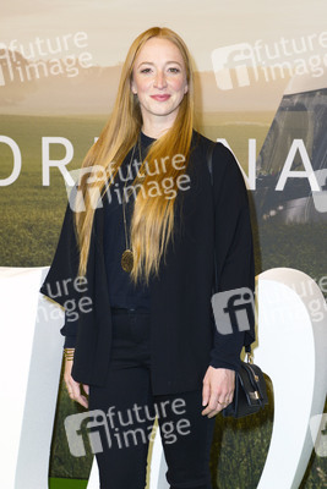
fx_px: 953
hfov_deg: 19.5
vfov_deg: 28.8
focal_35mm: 70
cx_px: 164
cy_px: 244
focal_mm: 70
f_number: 6.3
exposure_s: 1/160
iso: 800
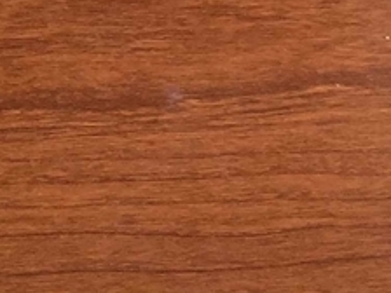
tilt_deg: -70.1
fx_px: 1694
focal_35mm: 150
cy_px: 767
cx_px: 698
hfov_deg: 12.1
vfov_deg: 8.7
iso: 125
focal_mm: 3.99
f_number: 1.8
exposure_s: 1/50
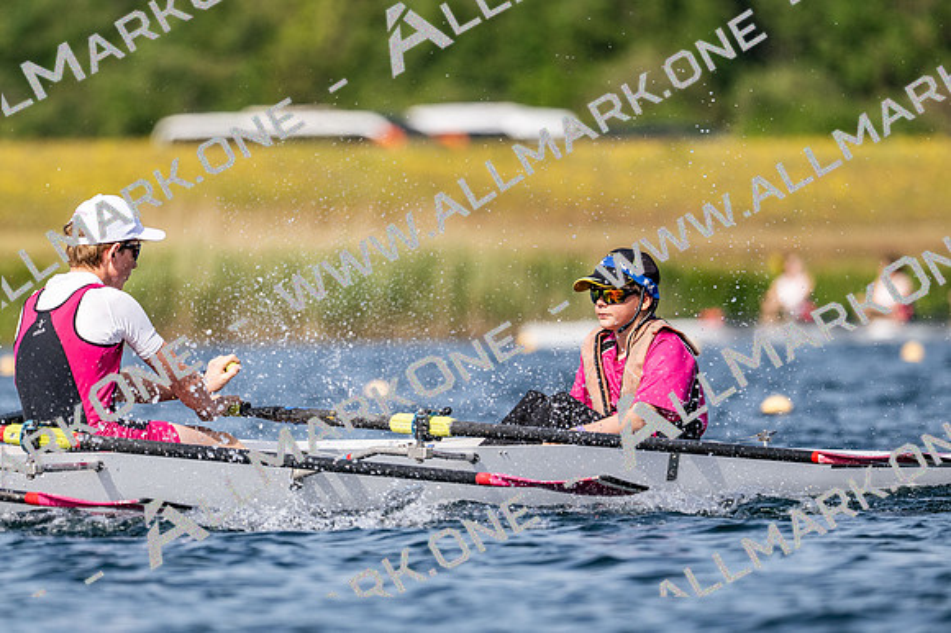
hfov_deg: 3.4
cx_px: 476
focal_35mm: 600
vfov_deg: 2.3
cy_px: 316
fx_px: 15840
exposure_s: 1/2500
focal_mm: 400
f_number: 4.5
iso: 180
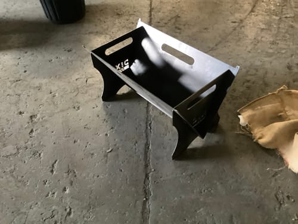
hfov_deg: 58.4
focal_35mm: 31
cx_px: 149
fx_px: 267
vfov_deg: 45.4
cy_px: 112
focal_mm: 3.3
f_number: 2.4
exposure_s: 1/17
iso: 640
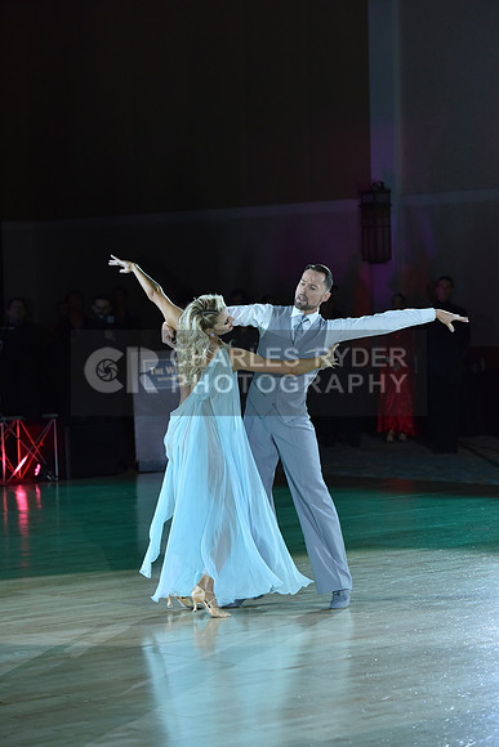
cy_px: 374
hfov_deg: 11.2
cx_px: 250
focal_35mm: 122
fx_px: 2535
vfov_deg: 16.8
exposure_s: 1/250
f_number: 4.5
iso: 1600
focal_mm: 122
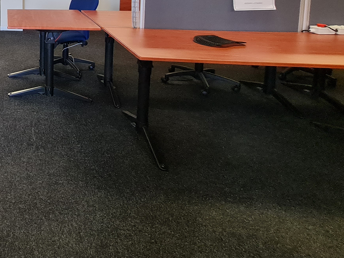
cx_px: -50
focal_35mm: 30
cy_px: -19
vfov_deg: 39.3
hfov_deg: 43.4
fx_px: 298
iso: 320
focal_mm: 2.2
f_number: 2.2
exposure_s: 1/50
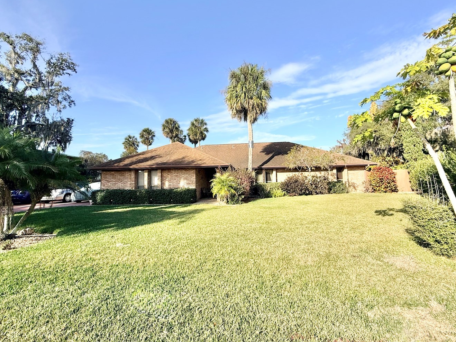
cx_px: 227
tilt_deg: +4.8
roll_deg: +1.5
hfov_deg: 91.0
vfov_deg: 74.6
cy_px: 159
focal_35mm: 17
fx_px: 224
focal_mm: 2.22
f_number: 2.2
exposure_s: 1/1795
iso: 50
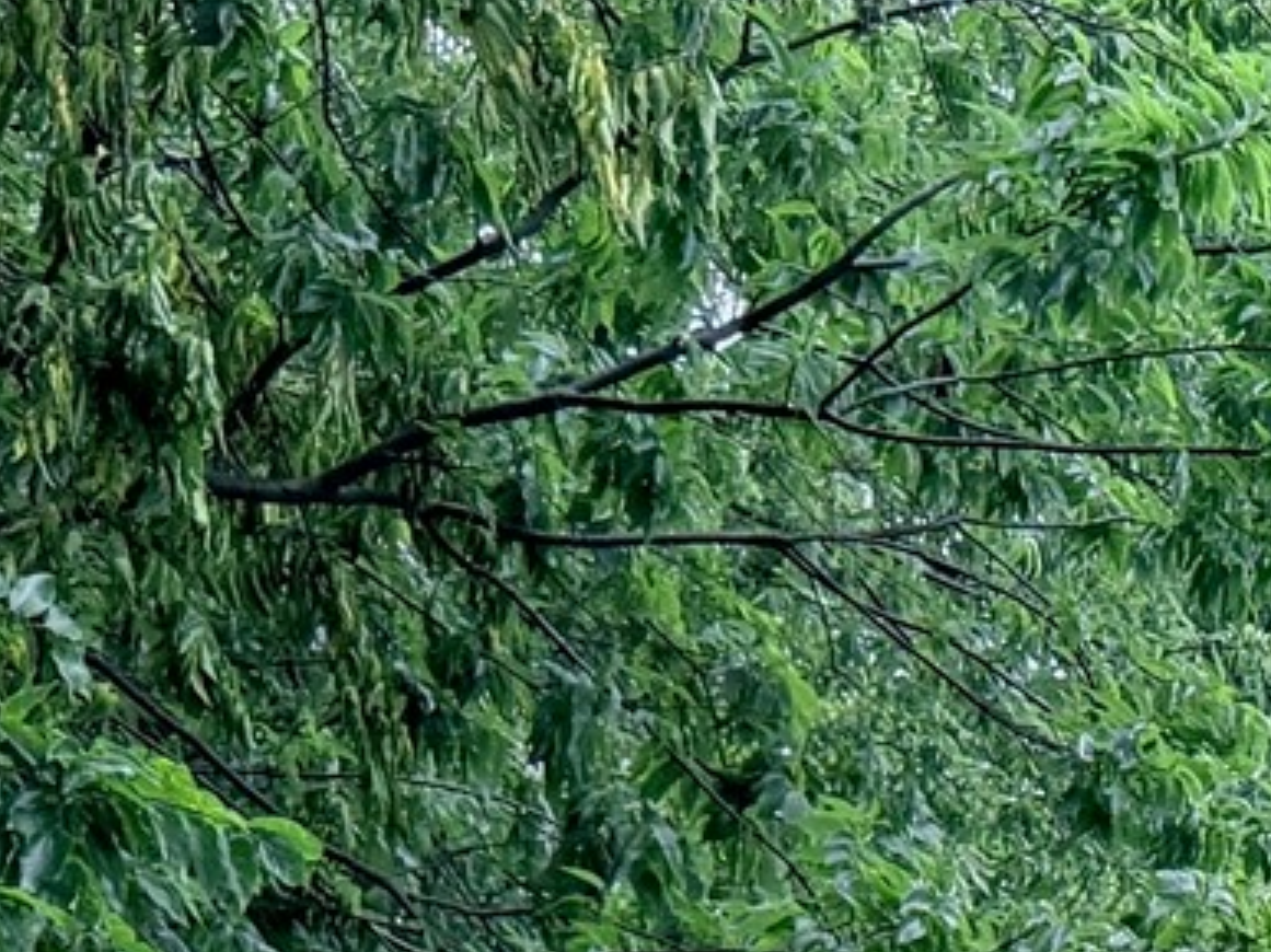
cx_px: 2723
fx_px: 4662
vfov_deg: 10.0
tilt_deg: -2.2
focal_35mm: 127
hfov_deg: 13.0
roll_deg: -0.3
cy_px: 2387
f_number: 1.78
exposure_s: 1/227
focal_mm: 6.76
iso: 200
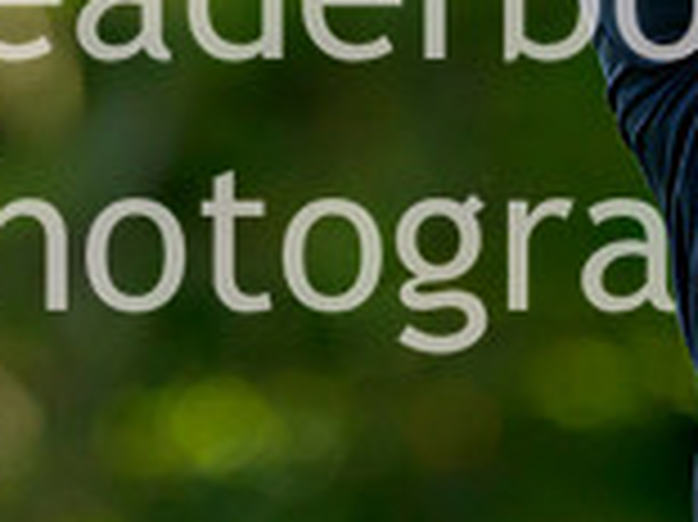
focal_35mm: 1077
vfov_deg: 1.4
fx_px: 21700
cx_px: 446
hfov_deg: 1.8
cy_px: 27
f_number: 2.8
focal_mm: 200
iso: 1250
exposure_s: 1/2000
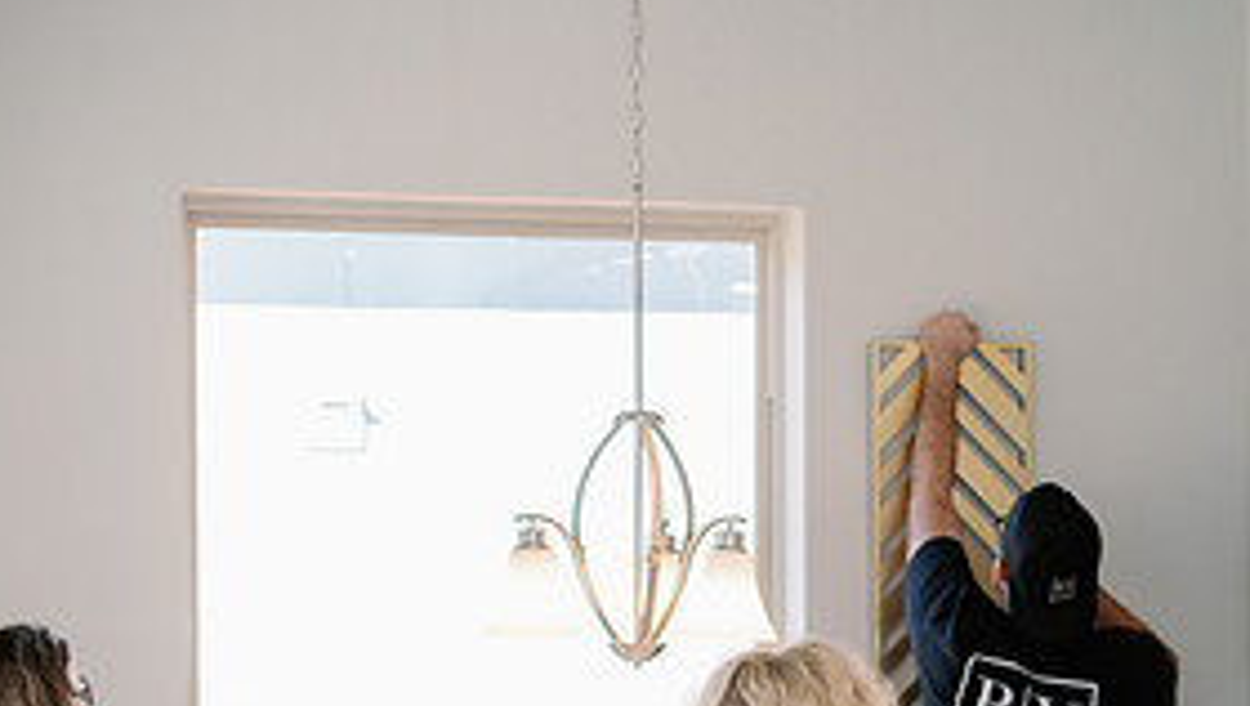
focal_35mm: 104
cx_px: 625
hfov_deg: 20.5
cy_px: 827
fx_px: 3450
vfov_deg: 11.5
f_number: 3.5
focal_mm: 48
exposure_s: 1/200
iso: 400
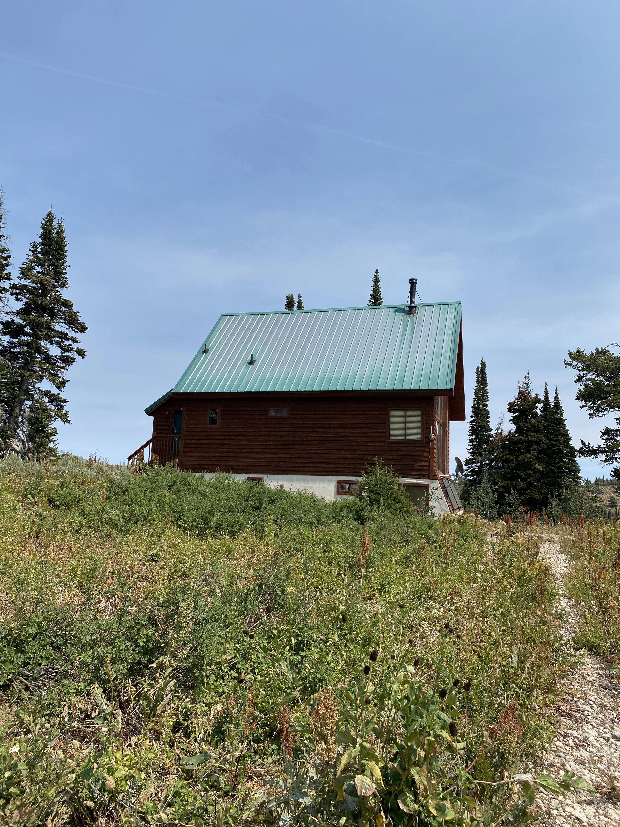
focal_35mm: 26
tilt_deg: +11.1
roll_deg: -3.5
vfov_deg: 67.3
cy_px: 414
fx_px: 621
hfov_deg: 53.1
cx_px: 310
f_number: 1.8
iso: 32
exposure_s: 1/3215
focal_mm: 4.25
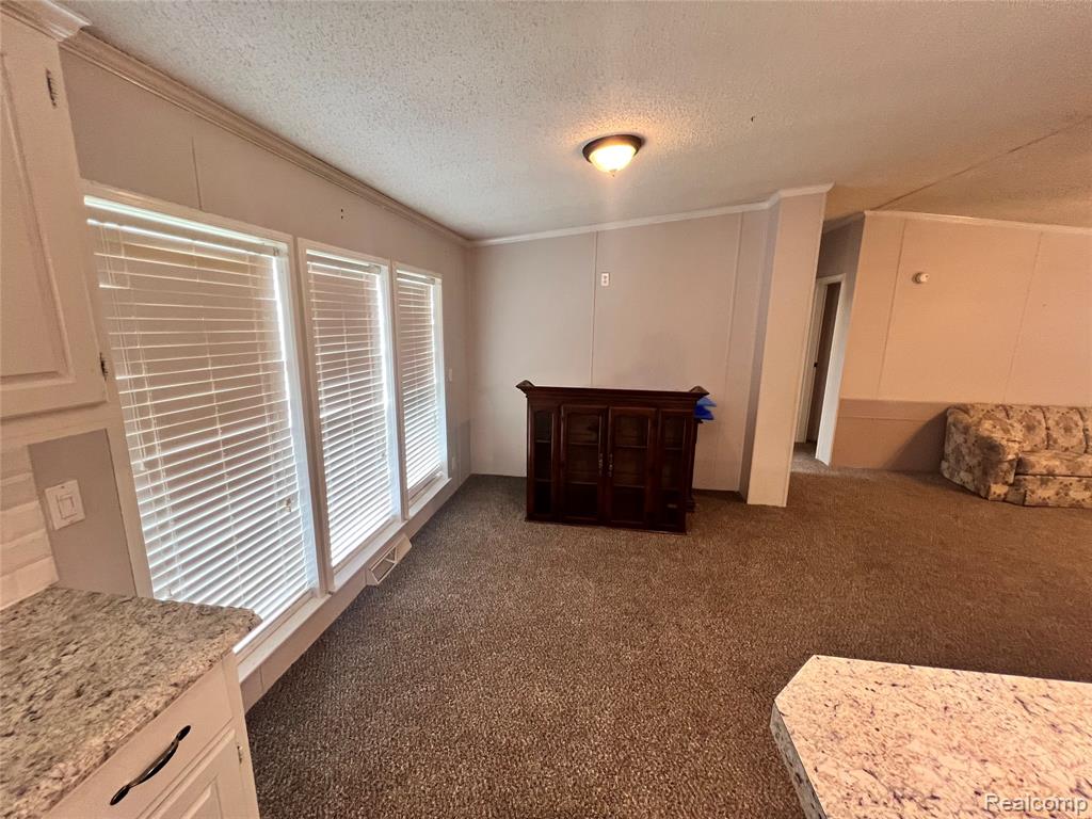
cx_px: 546
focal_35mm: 13
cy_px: 410
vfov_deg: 89.9
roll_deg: -0.3
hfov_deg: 106.2
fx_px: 410
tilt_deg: -13.5
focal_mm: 1.57
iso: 250
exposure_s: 1/60
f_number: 1.8
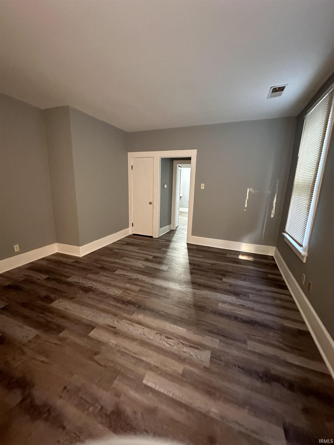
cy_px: 222
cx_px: 167
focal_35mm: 14
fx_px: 180
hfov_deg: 85.7
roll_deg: -3.1
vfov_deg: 102.1
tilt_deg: -10.0
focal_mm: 2.22
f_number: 2.2
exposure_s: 1/60
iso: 1250
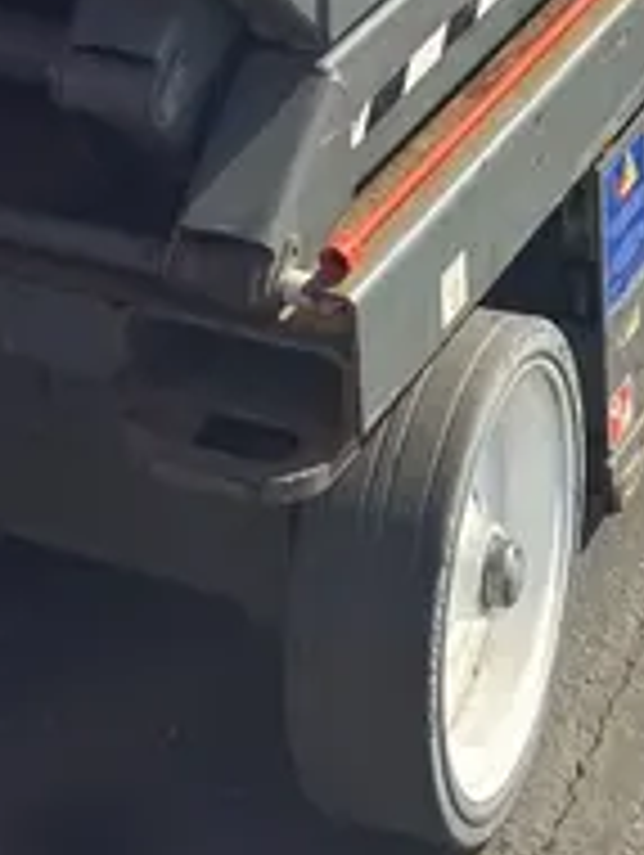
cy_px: -628
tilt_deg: -9.4
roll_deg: +0.8
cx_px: 365
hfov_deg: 13.7
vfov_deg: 15.8
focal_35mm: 108
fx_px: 2673
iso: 32
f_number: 1.8
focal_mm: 3.99
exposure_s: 1/1621
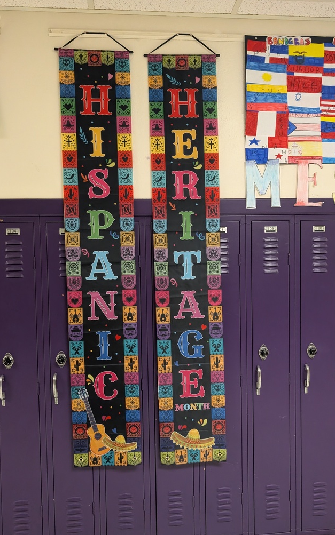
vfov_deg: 70.4
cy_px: 267
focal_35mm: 26
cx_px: 170
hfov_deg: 47.6
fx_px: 380
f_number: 1.68
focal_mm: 6.9
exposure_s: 1/150
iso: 2087
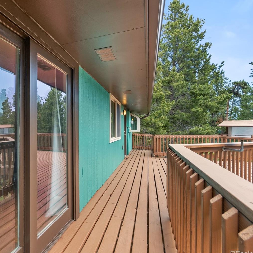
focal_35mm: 20
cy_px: 126
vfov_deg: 74.8
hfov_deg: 71.1
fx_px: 165
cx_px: 72
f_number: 8
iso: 400
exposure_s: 1/25
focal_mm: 10
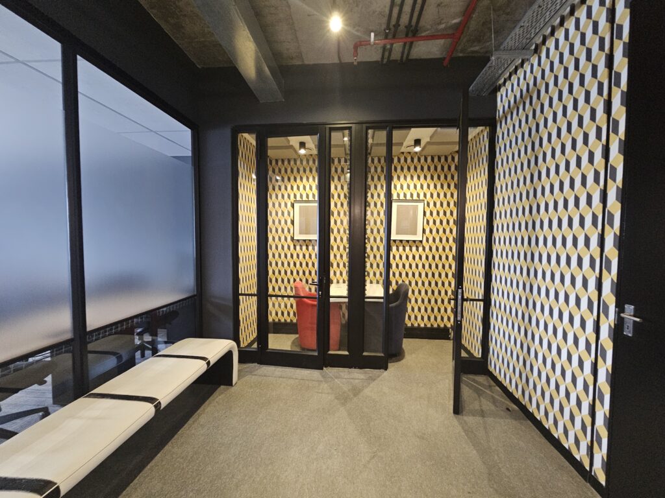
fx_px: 250
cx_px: 332
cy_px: 249
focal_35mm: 13
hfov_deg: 106.2
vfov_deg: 89.9
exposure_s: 1/25
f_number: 2.2
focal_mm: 2.2
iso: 640
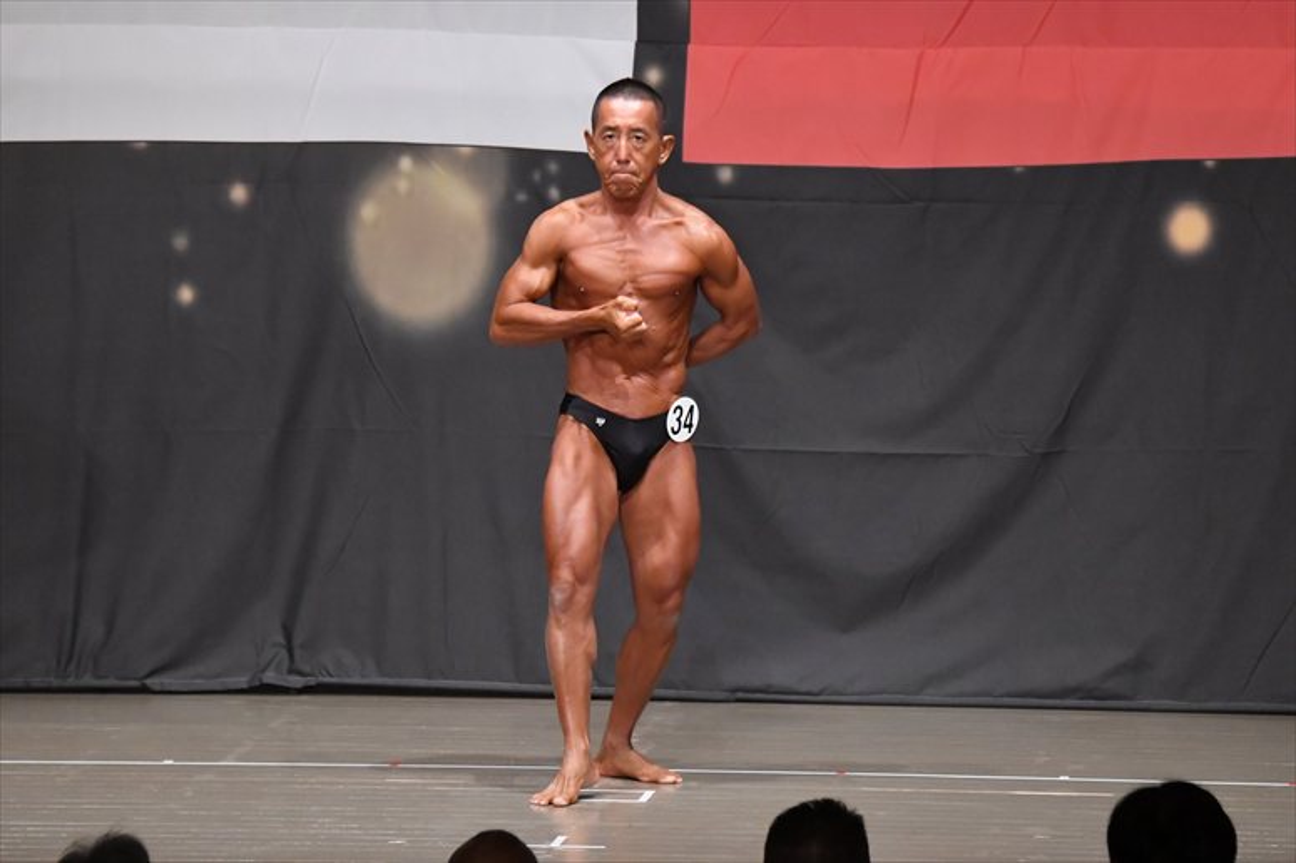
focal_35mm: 225
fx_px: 8096
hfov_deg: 9.2
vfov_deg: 6.1
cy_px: 432
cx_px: 648
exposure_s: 1/400
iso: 6400
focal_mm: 150
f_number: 5.6
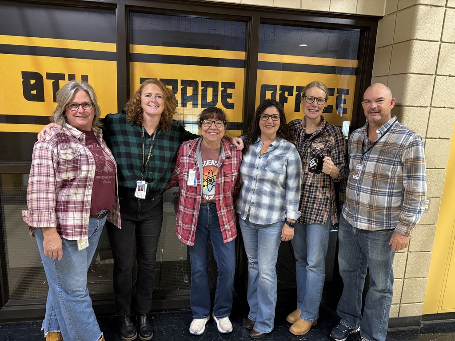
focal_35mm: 26
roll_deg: -2.2
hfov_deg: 67.3
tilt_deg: -10.9
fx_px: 342
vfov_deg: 53.1
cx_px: 228
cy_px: 170
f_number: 1.6
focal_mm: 5.96
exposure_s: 1/60
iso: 320
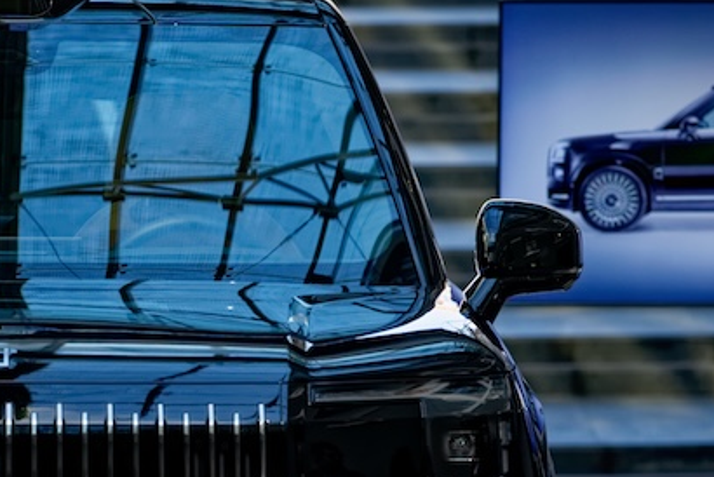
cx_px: -12
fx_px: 6093
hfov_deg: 6.7
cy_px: 515
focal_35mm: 307
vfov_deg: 4.5
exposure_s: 1/320
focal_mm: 105
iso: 640
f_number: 3.5
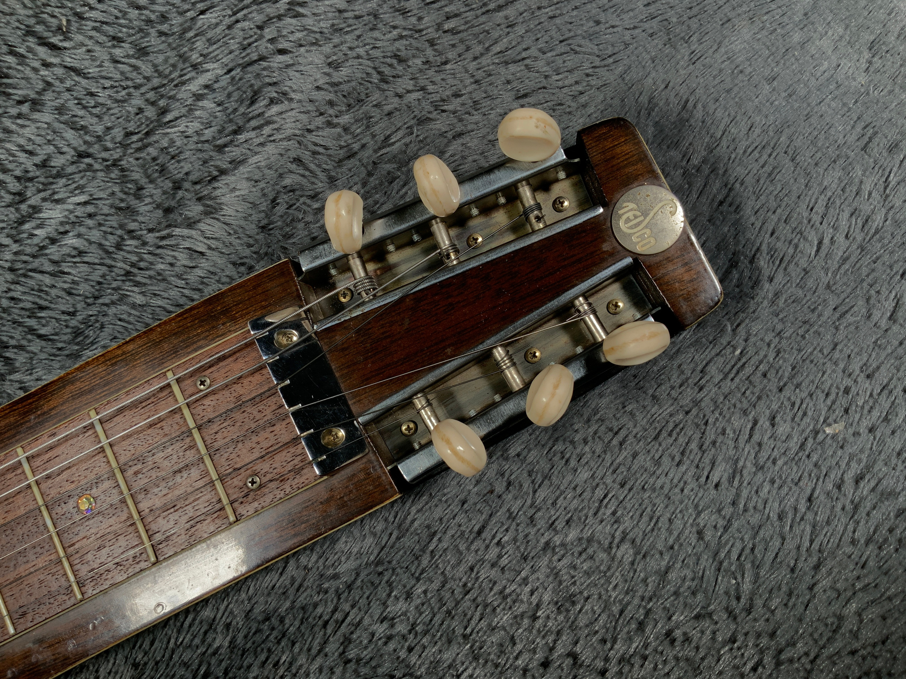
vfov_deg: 48.2
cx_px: 453
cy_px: 340
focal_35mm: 29
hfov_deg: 61.7
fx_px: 759
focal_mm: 3
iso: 20
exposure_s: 1/104
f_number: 1.8
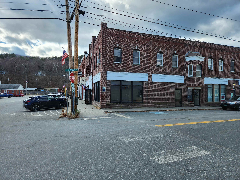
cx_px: 120
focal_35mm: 23
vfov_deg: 58.9
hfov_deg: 73.9
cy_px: 90
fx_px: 159
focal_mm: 5.4
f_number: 1.8
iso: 20
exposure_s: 1/814
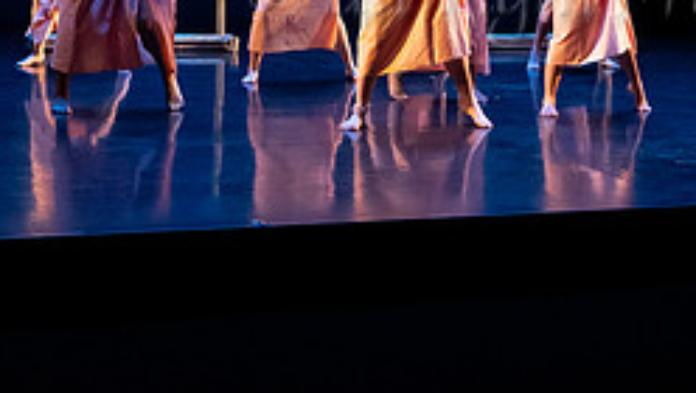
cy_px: -60
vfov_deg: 12.8
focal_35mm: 93
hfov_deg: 22.4
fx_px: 1718
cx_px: 622
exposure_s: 1/400
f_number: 3.5
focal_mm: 35
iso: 4000
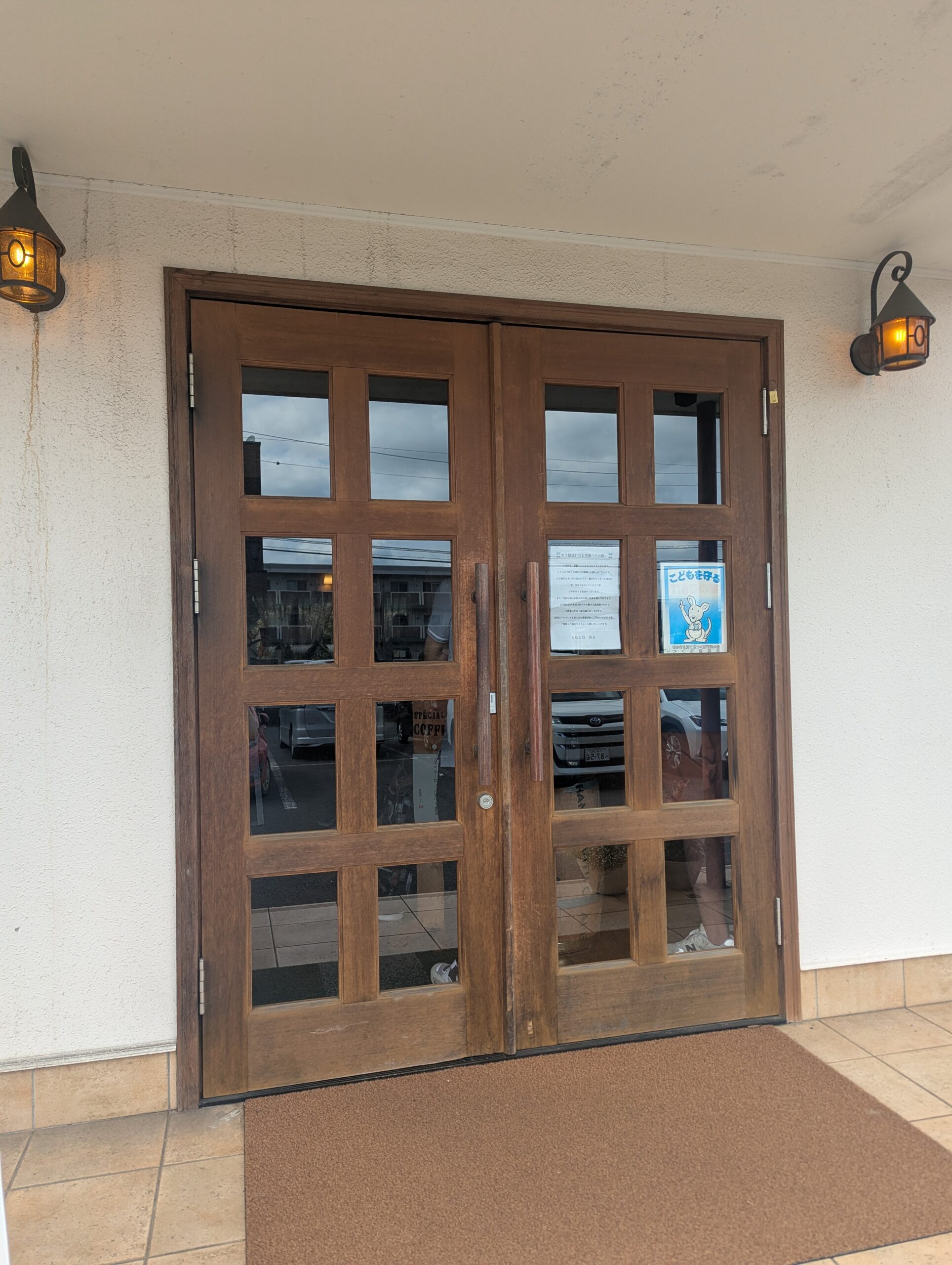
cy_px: 632
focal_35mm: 24
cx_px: 476
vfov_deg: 71.5
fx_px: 878
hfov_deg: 56.9
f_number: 1.85
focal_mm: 6.81
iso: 45
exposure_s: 1/666
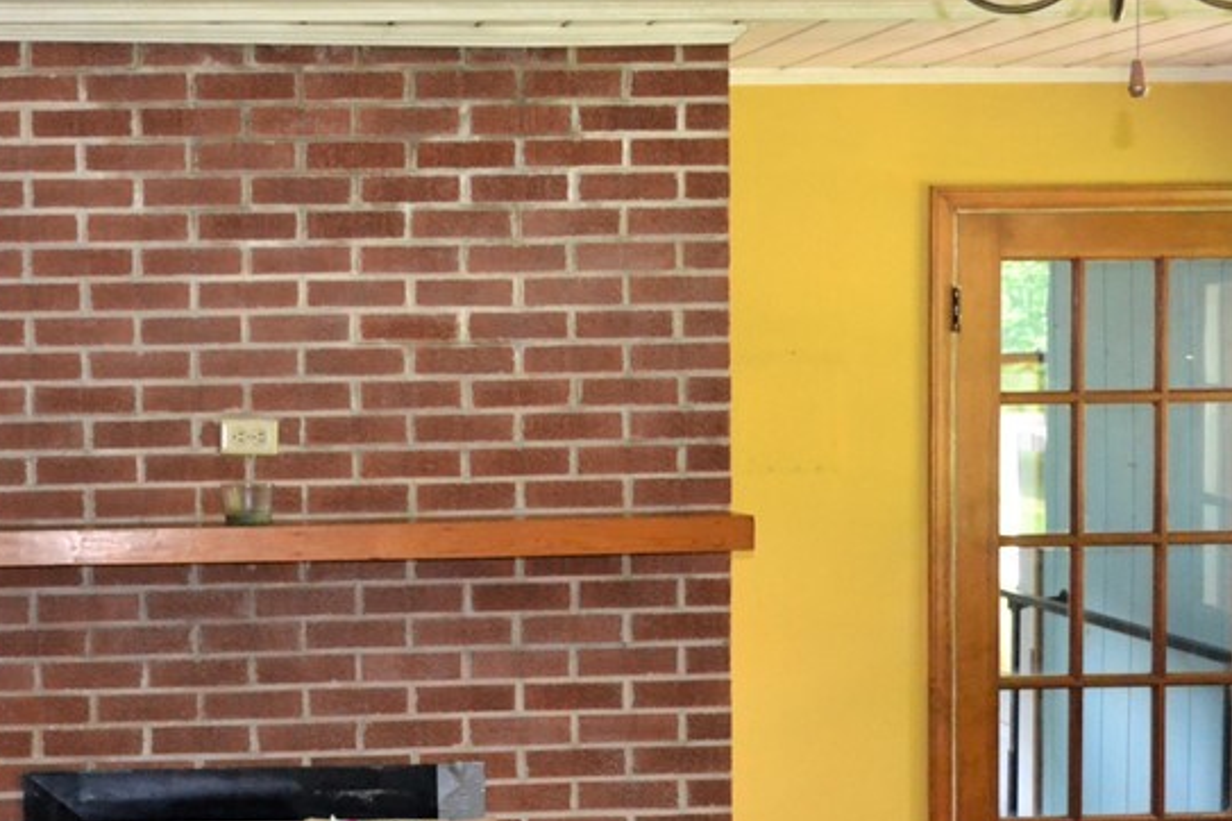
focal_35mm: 72
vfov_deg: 18.9
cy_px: 474
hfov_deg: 27.5
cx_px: 254
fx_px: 2464
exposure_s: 1/60
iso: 3200
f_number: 4
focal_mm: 24
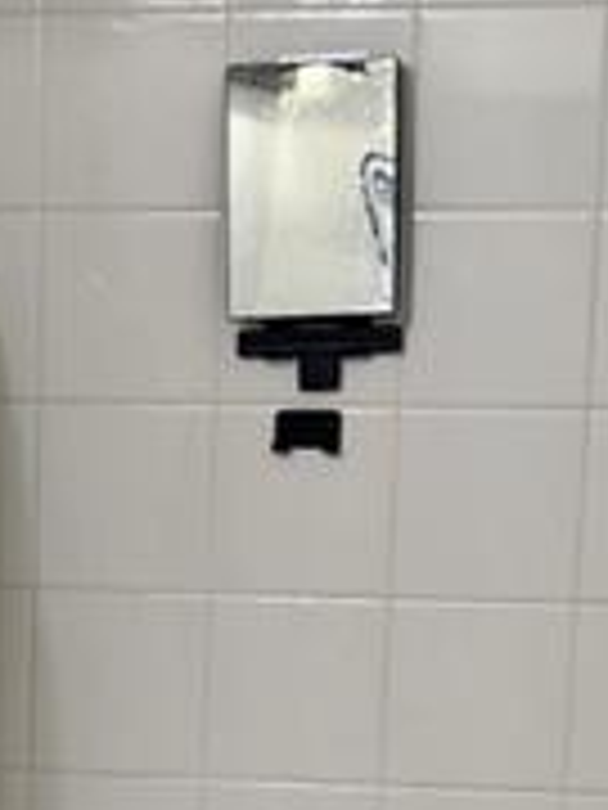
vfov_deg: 12.3
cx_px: -23
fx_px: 3583
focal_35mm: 153
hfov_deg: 9.6
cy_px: 1238
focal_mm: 5.4
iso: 64
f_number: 1.8
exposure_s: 1/120
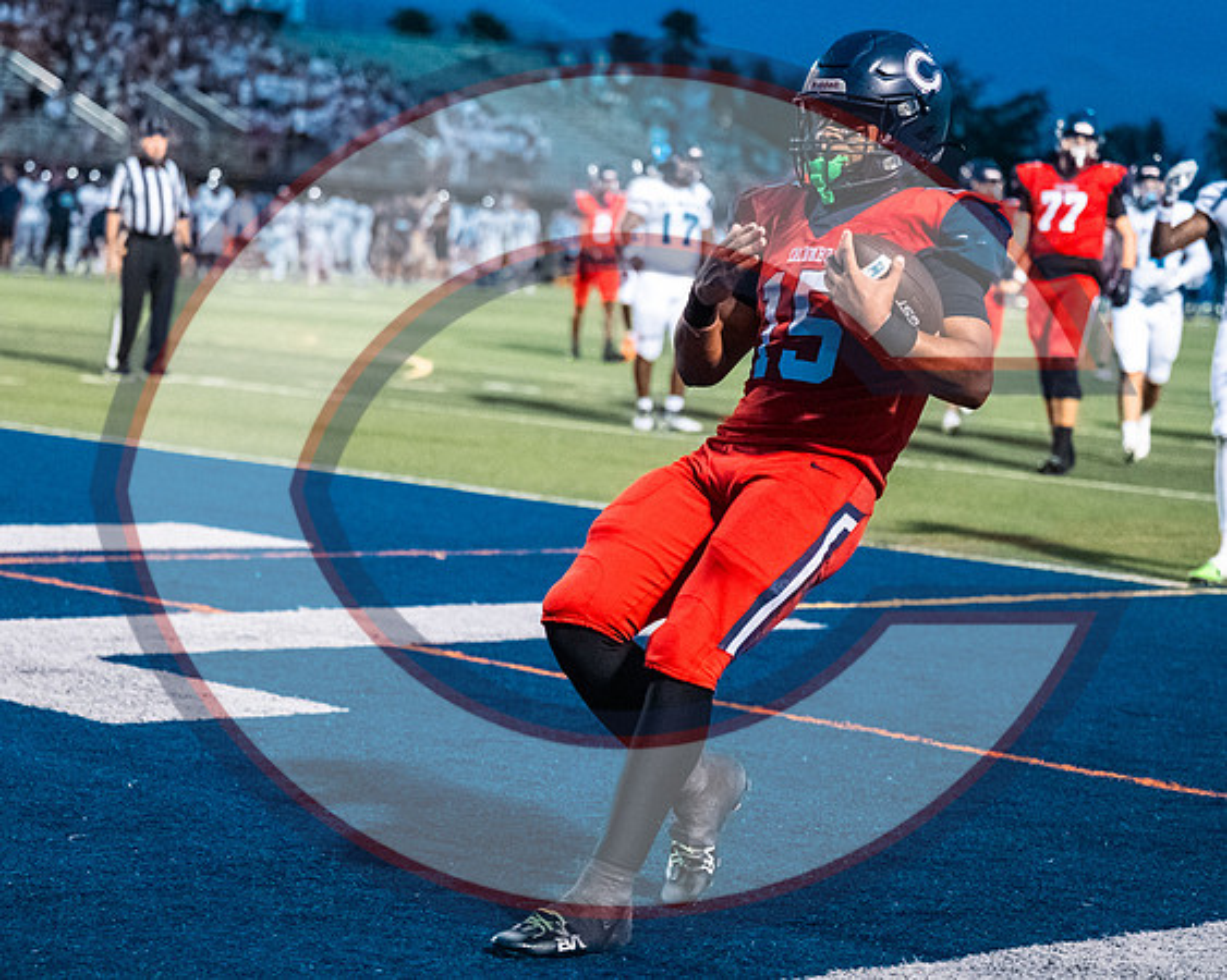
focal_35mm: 102
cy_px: 470
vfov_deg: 15.0
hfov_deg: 18.7
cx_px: 622
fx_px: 3721
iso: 11400
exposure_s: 1/1600
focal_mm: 70
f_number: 2.8
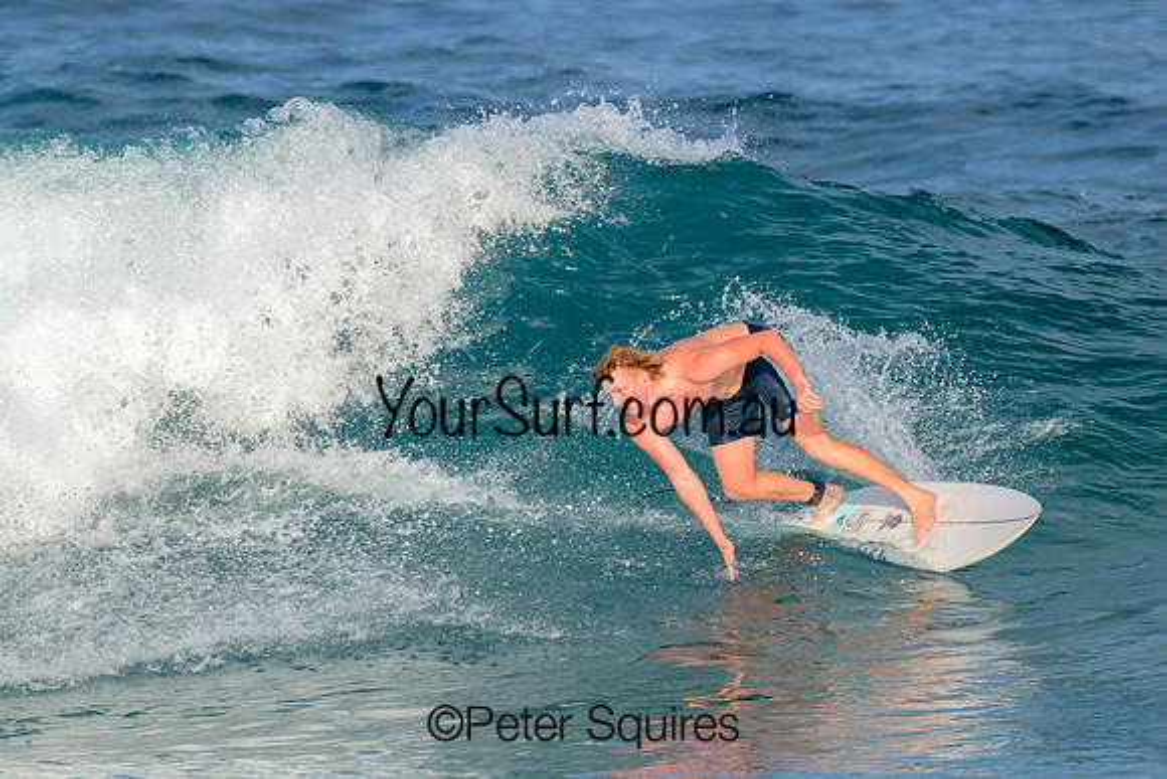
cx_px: 653
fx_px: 29873
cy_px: 341
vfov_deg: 1.5
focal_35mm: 921
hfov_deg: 2.2
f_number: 11
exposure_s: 1/1600
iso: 640
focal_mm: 800
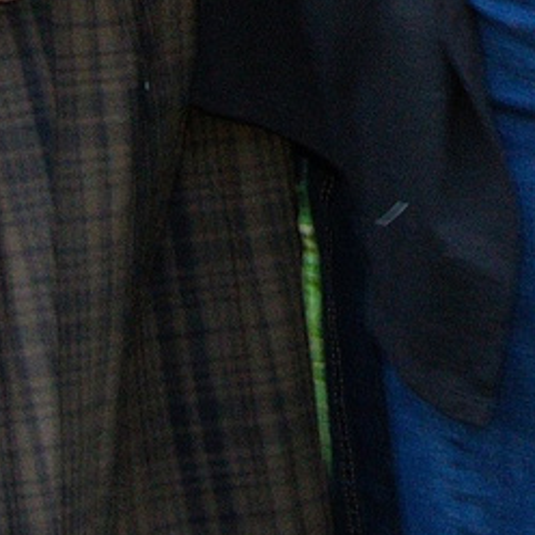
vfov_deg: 4.5
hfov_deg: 4.6
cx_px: 826
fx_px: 6610
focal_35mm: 378
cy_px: -1060
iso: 400
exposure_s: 1/125
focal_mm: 43
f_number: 6.3
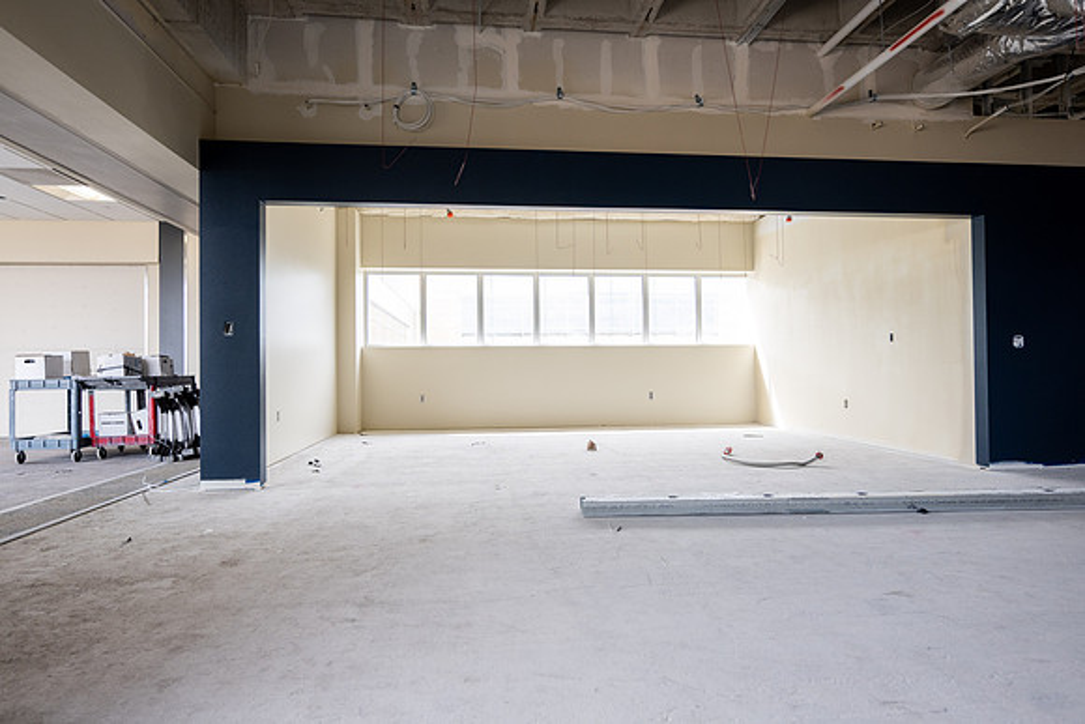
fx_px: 603
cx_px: 542
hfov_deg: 84.0
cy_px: 362
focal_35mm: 20
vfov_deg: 62.0
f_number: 4
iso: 500
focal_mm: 20
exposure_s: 1/200
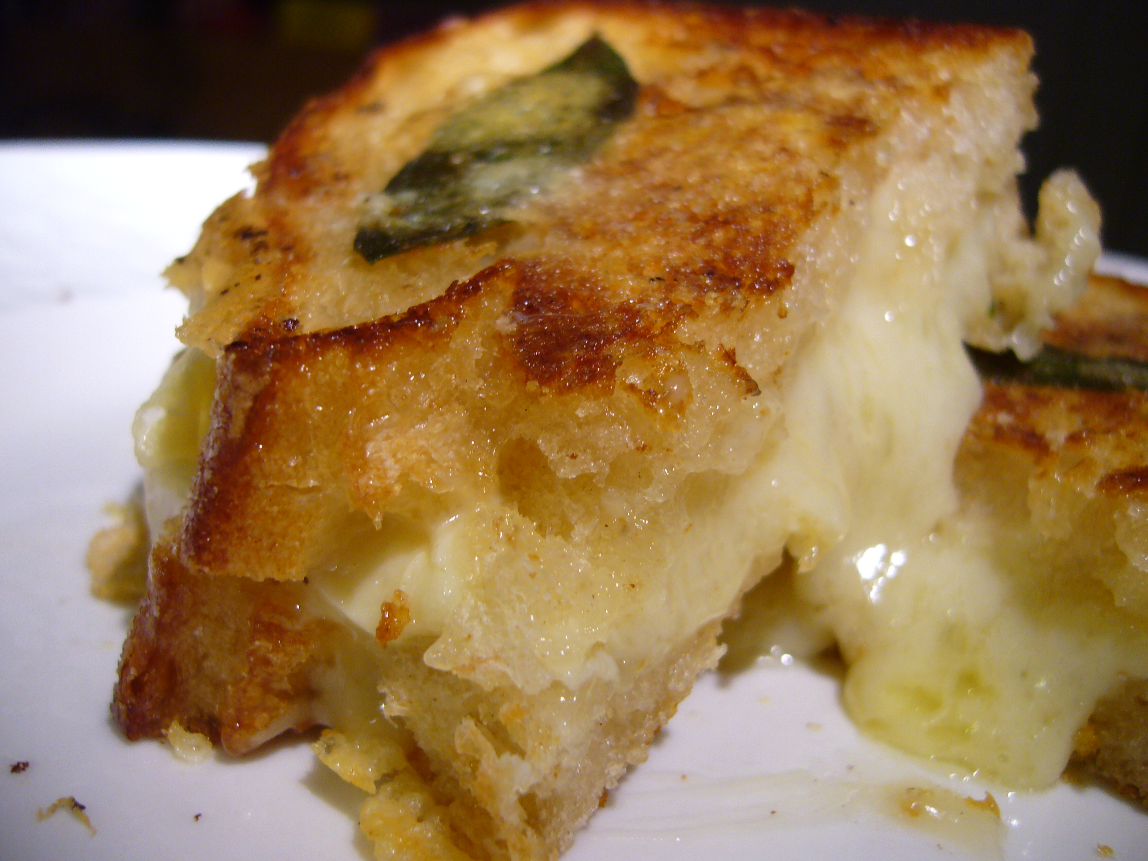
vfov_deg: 40.7
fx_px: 1161
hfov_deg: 52.6
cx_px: 574
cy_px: 430
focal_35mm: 35
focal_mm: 5.8
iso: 125
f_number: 2.8
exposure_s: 1/15
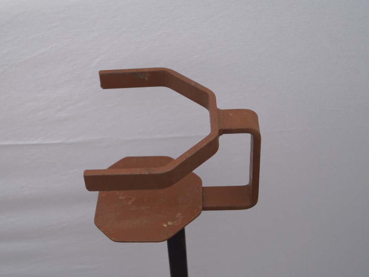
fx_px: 657
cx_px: 145
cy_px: 134
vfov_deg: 23.8
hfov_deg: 31.3
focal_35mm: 62
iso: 125
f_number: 4.5
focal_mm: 35
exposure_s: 1/160
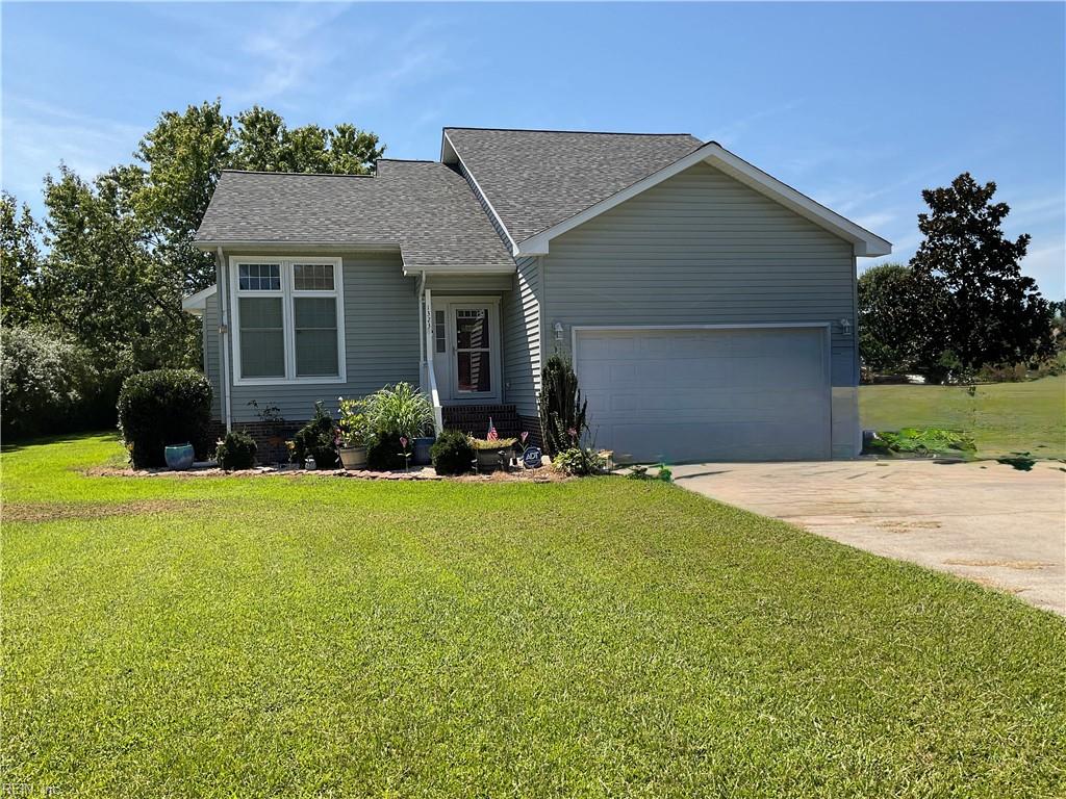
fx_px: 893
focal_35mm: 29
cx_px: 533
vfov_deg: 48.2
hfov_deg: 61.7
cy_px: 400
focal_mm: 3
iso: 16
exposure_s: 1/1577
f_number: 1.8
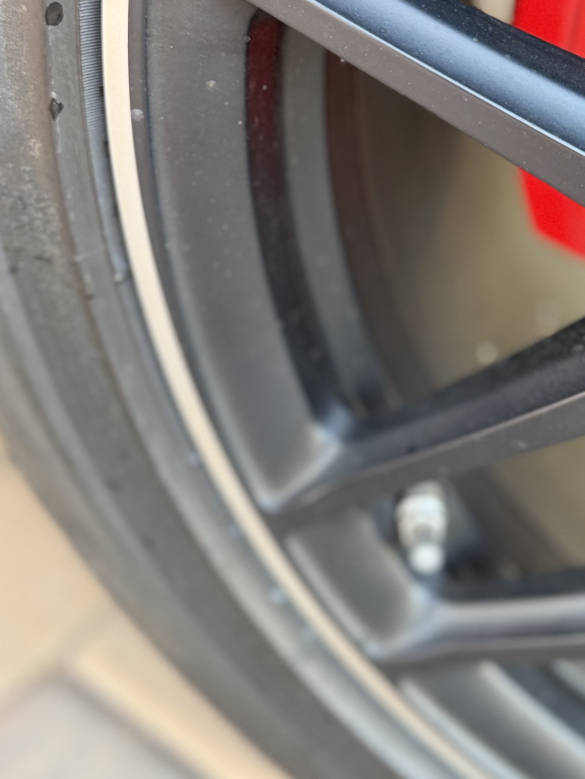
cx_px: 451
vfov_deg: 36.6
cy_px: 136
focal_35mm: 50
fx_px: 1126
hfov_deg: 28.6
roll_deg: -1.7
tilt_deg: -33.5
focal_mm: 6.76
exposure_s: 1/62
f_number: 1.78
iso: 200
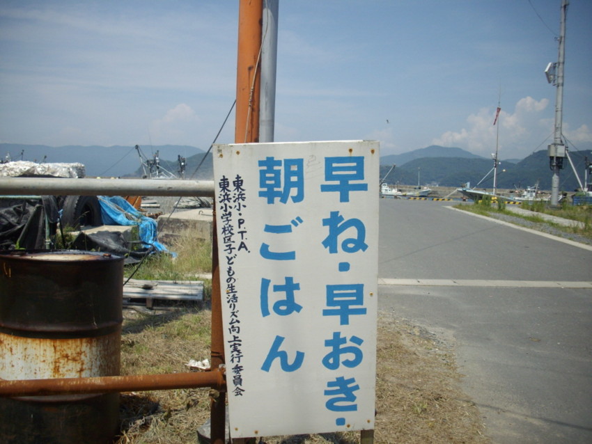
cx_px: 296
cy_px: 222
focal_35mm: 37
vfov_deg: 38.7
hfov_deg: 50.1
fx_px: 633
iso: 80
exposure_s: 1/400
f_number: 5.6
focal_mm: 6.2
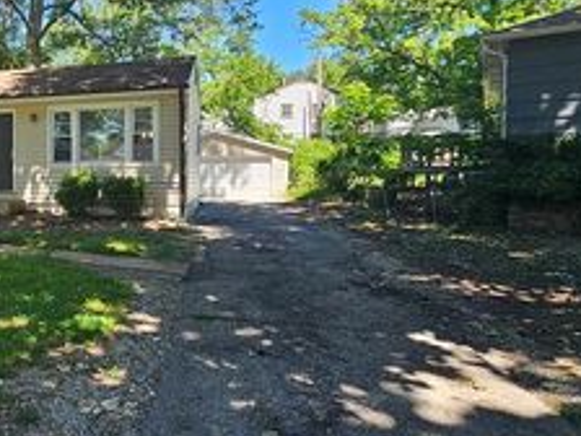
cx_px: 21
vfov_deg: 48.0
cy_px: 178
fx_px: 487
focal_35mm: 29
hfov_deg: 51.5
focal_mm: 2.2
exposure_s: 1/371
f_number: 2.2
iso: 50
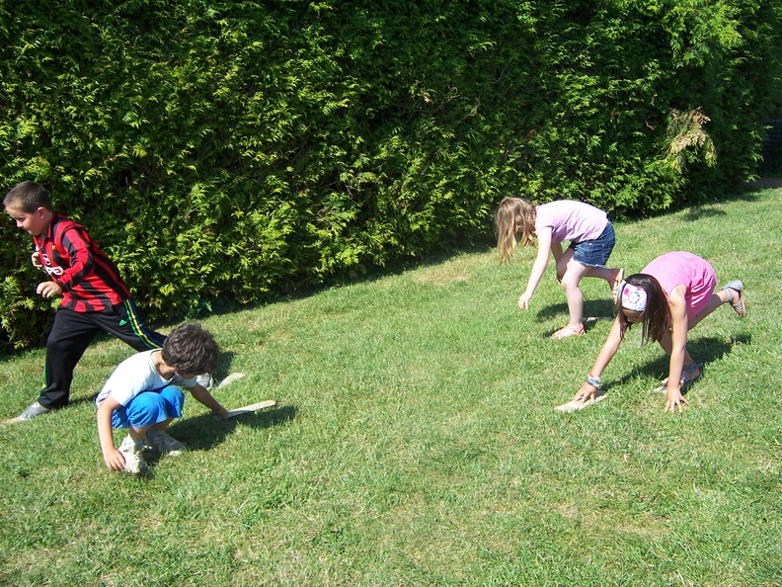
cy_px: 294
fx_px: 745
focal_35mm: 33
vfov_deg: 42.9
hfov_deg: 55.4
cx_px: 391
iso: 80
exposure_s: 1/500
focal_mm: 5.5
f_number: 3.4
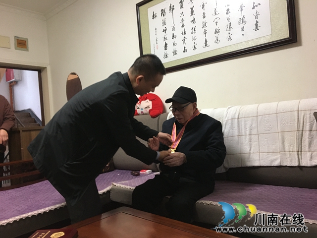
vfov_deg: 48.2
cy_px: 119
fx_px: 266
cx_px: 158
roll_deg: +4.3
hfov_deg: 61.7
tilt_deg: +1.1
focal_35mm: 29
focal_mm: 4.15
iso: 200
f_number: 2.2
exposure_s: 1/20
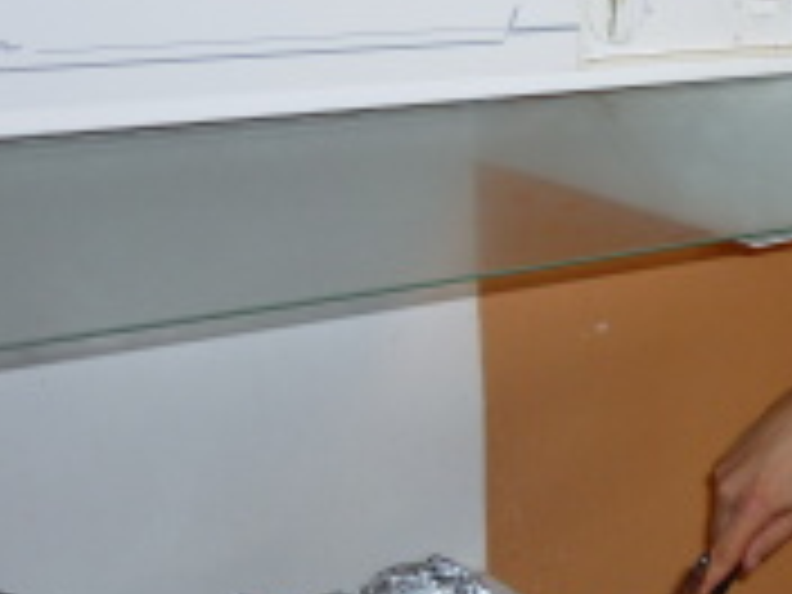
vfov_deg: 19.6
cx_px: 864
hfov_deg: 24.3
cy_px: 284
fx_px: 1716
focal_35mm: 75
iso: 100
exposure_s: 1/30
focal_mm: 5.5
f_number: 2.8
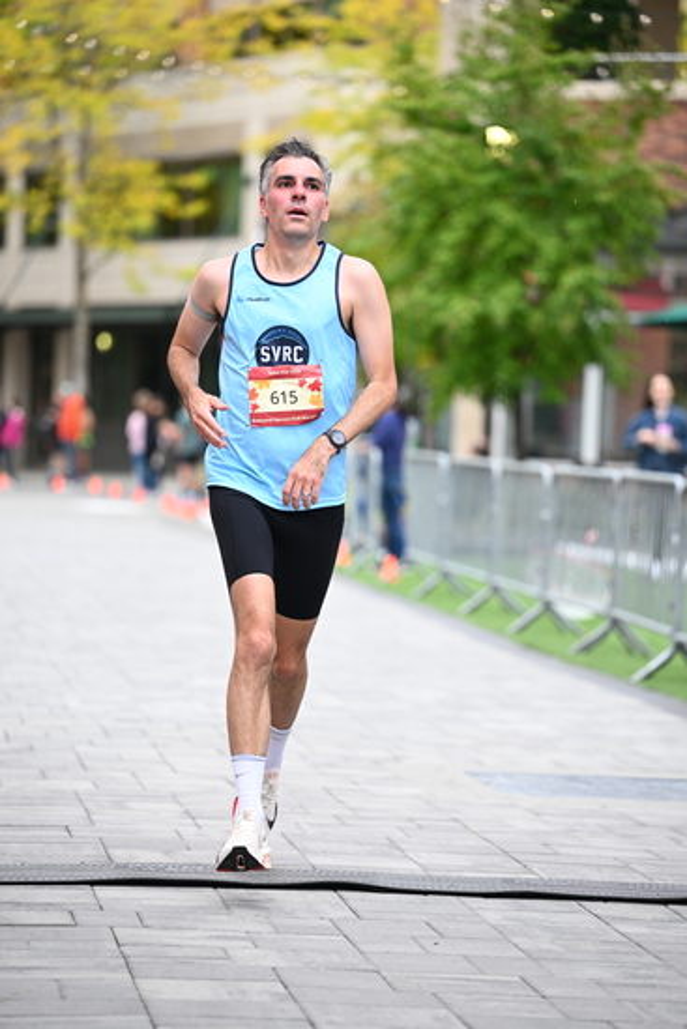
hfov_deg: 10.2
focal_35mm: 135
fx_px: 3862
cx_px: 344
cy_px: 514
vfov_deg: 15.2
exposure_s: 1/1250
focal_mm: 135
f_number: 2.8
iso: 1600
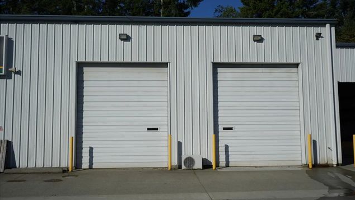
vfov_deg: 32.0
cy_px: 101
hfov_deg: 54.0
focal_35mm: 37
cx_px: 179
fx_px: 348
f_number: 4.5
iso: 100
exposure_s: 1/2500
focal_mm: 35
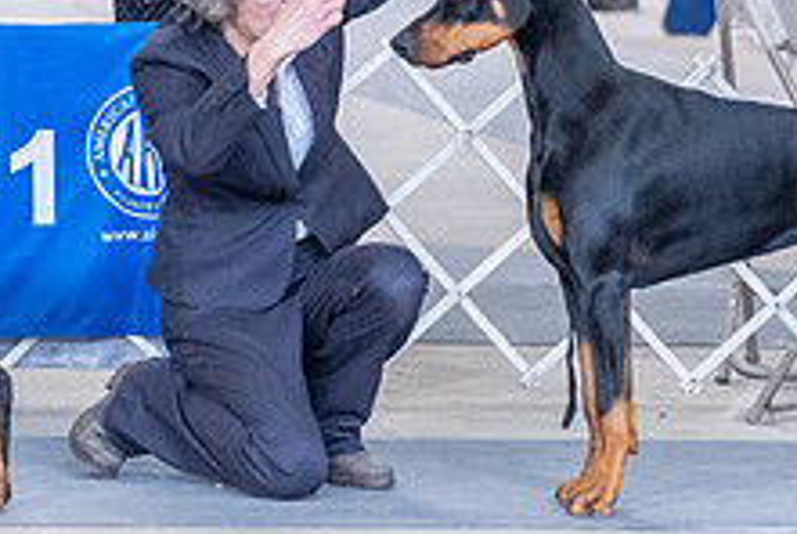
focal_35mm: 396
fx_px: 8779
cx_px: 343
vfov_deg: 3.5
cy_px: -56
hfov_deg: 5.2
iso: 6400
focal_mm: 151
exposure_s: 1/400
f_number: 4
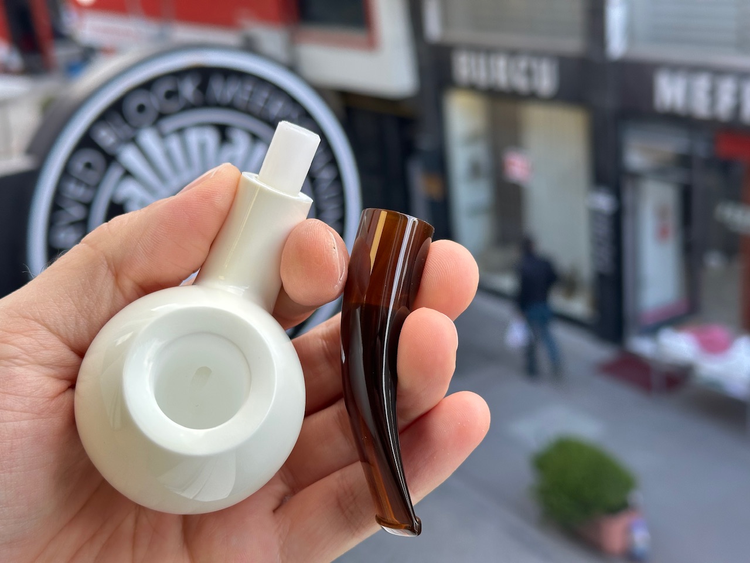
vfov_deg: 30.3
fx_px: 1040
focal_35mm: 48
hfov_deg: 39.7
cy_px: 282
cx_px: 375
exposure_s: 1/270
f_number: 1.78
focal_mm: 6.86
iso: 64
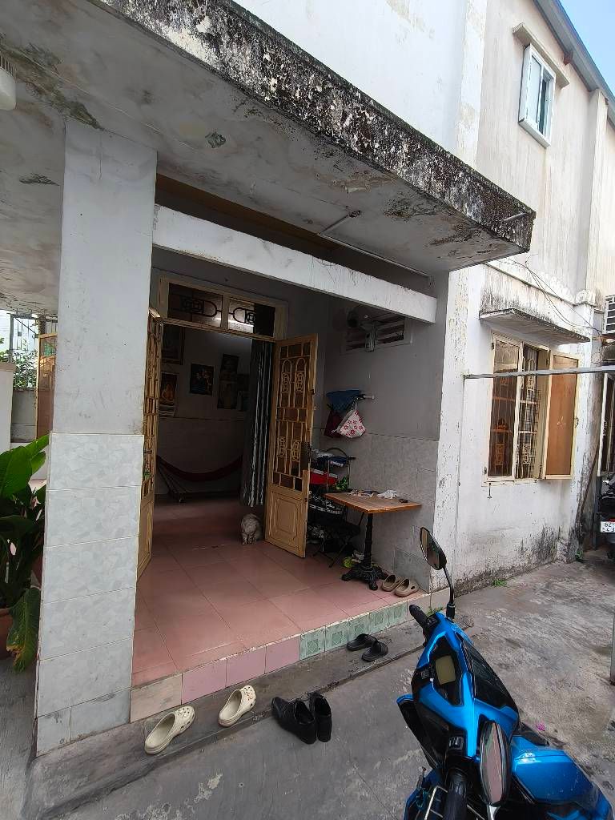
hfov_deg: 78.1
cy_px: 410
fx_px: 379
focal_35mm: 16
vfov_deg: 94.5
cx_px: 308
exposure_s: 1/270
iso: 50
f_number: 2.2
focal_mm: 1.68
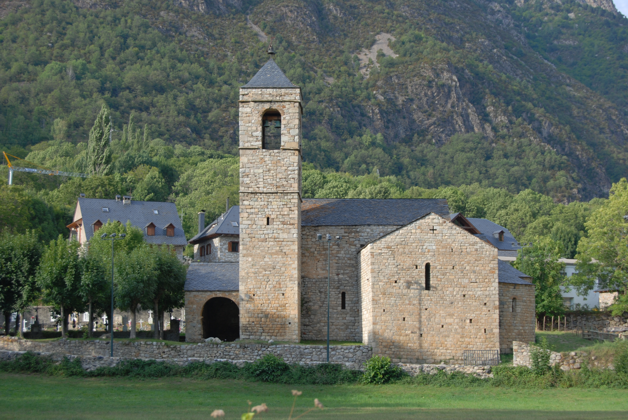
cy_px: 210
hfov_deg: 29.8
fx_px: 1179
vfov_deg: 20.2
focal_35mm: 68
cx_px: 314
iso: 100
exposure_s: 1/100
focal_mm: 45
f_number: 8
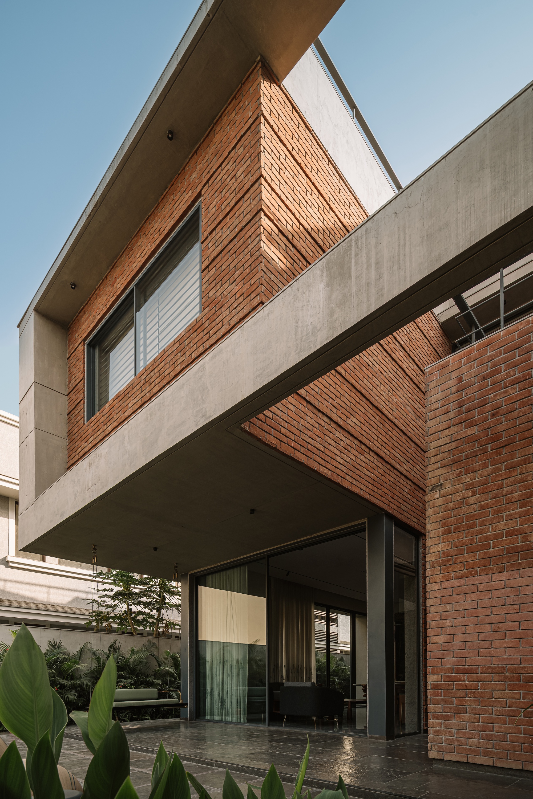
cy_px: 400
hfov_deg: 64.6
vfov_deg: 86.9
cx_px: 266
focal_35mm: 19
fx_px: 422
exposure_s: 1/50
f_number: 10
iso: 100
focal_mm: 19
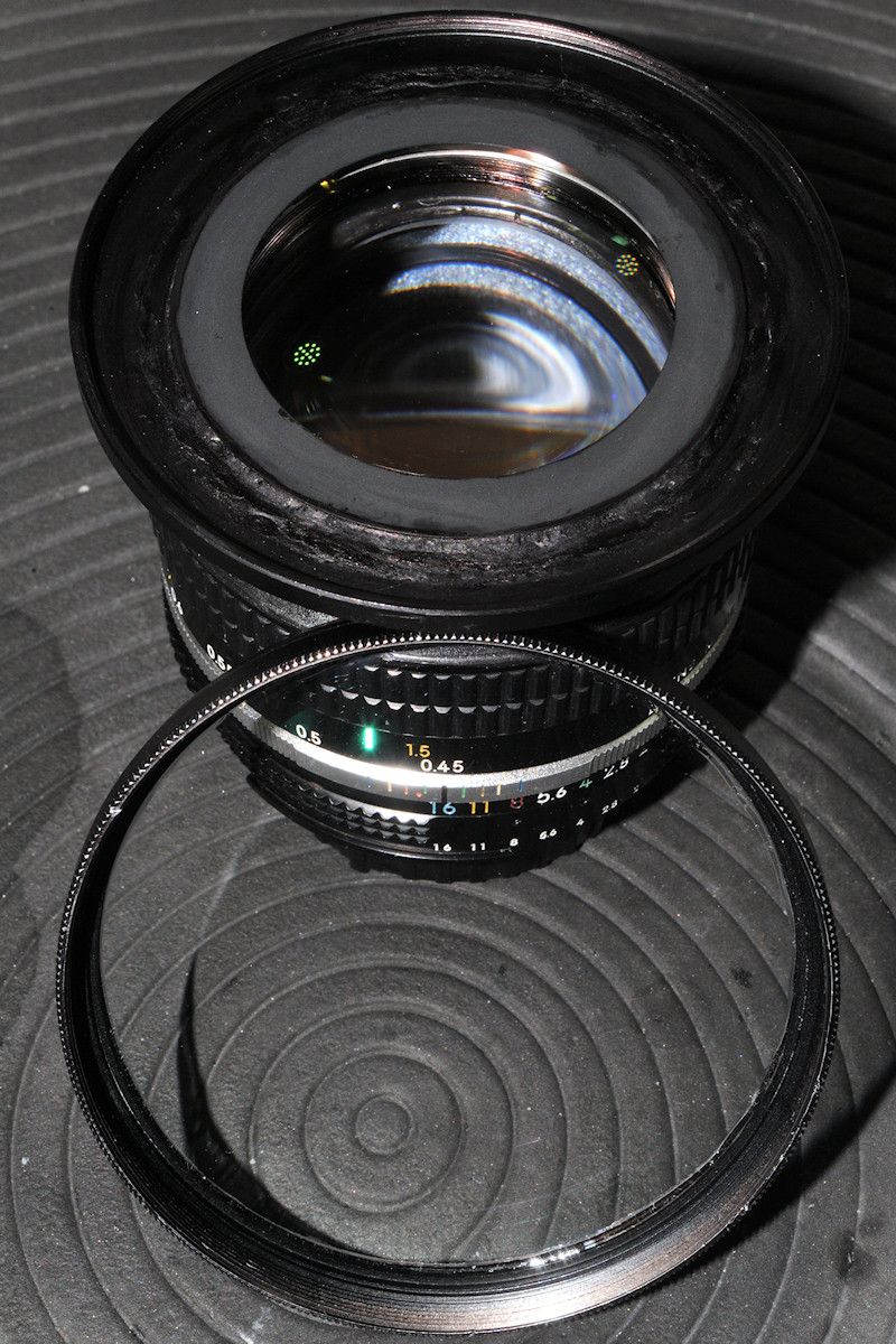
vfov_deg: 25.4
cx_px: 448
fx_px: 2986
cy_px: 672
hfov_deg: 17.1
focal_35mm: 80
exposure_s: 1/60
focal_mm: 80
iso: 400
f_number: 22
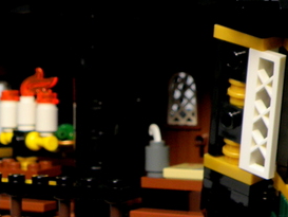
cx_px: 117
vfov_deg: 12.3
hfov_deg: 16.4
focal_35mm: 120
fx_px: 999
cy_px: 37
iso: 64
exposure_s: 1/15
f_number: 4
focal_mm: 7.32
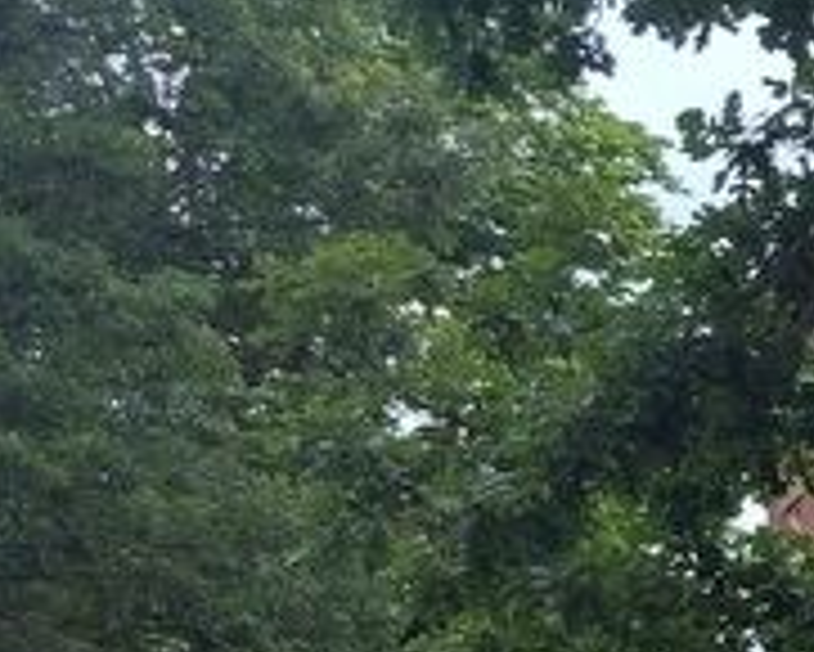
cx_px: 1610
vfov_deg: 14.4
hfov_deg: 15.6
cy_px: 1025
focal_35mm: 99
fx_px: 2386
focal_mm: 5.56
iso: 100
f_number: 1.8
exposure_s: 1/442
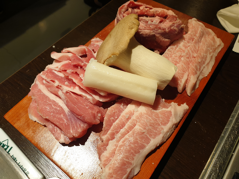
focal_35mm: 26
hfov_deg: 67.3
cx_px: 120
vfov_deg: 53.1
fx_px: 180
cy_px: 90
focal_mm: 4.3
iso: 64
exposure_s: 1/60
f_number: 2.4
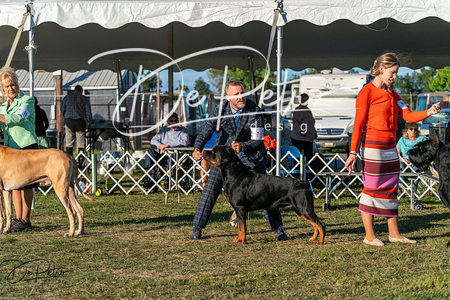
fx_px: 1175
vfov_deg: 14.6
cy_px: 150
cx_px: 225
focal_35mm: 94
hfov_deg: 21.7
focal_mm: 94
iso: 160
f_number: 4.5
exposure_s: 1/1250
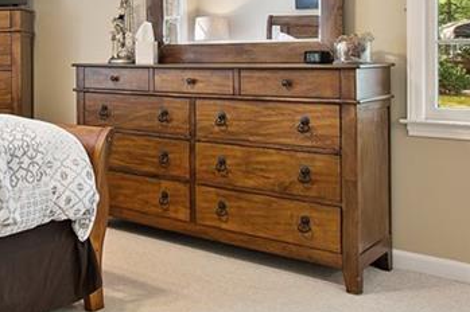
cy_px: 64
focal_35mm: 44
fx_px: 574
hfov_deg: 41.6
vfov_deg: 29.8
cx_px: 62
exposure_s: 1/1.25
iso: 500
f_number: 8
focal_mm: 10
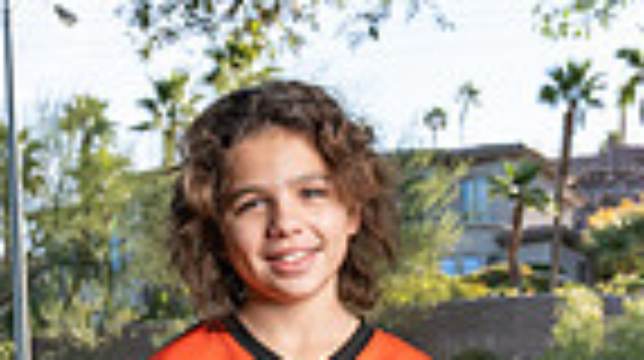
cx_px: 315
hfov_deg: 22.7
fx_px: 1603
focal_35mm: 94
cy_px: 756
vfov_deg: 11.4
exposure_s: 1/160
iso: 100
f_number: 5.6
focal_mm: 28.5
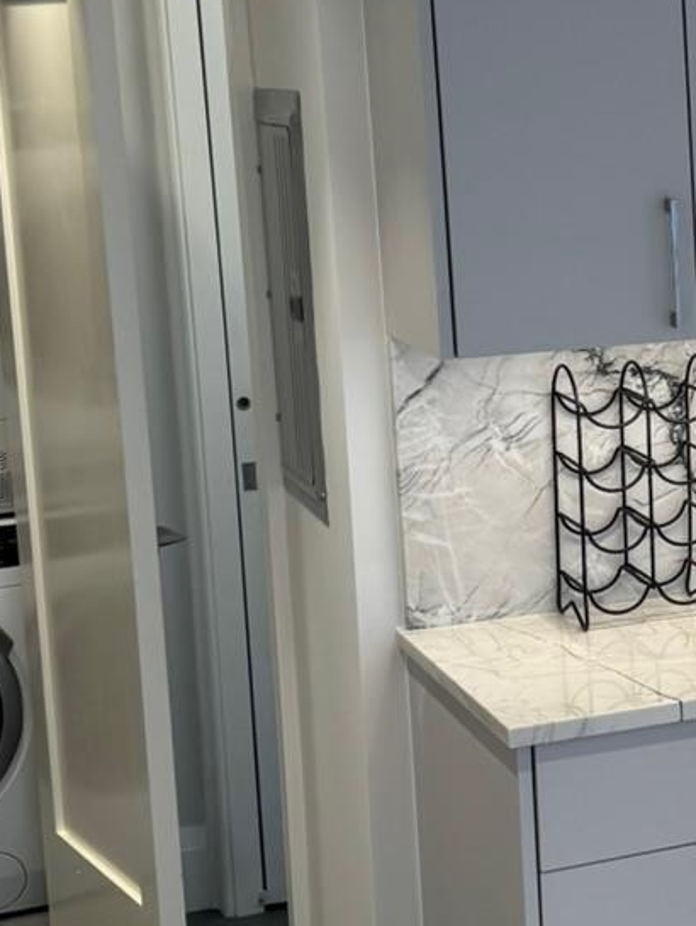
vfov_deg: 21.7
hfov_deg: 15.2
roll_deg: +1.2
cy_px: 385
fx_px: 2411
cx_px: 1049
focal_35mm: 90
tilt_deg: -8.6
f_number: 1.78
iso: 64
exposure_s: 1/120
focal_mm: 6.76
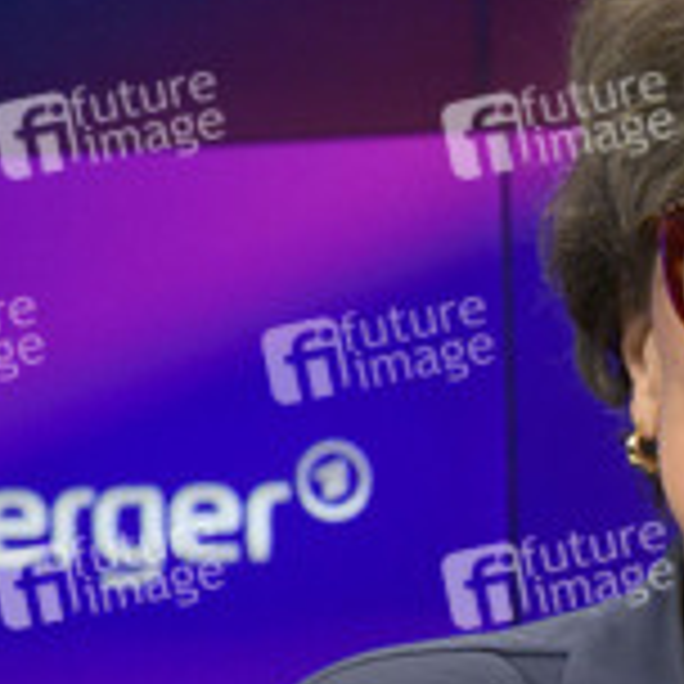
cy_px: 464
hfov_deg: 13.9
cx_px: 889
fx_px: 2705
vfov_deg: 14.4
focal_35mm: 121
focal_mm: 48
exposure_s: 1/200
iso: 2500
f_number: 6.3
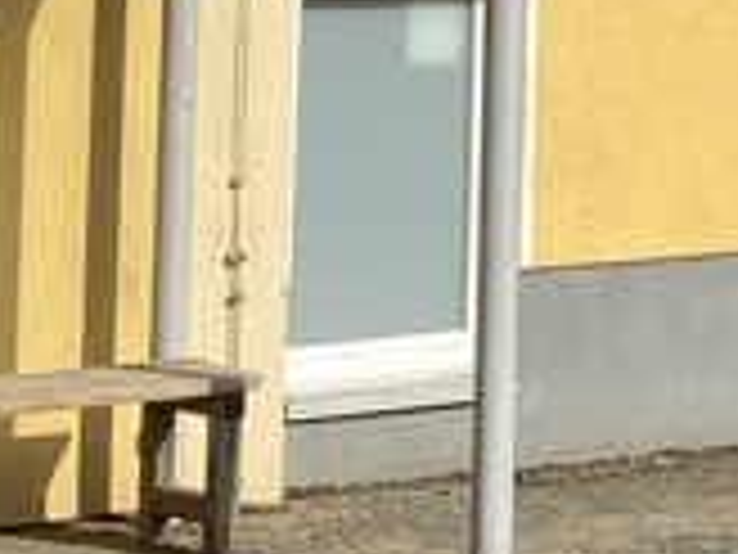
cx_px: 1296
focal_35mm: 159
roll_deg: +0.4
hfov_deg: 11.6
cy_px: -464
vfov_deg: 8.9
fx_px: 3390
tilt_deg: +6.4
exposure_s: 1/3497
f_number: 1.8
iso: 32
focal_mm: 4.25
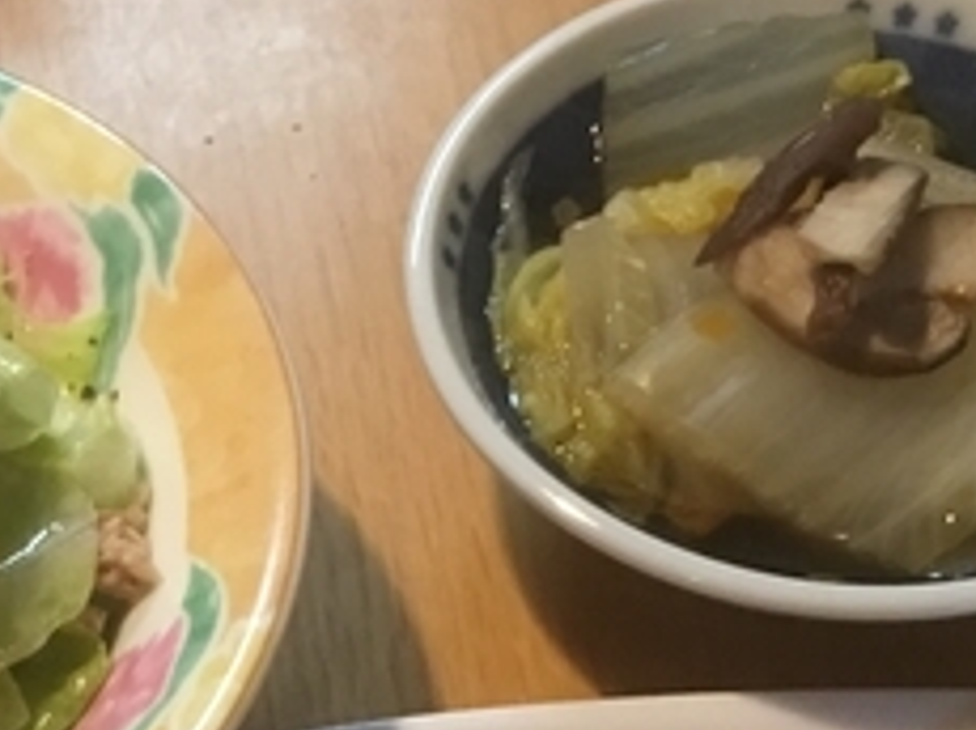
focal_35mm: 101
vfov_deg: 13.6
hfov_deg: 19.3
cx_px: 191
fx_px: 2845
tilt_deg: -60.1
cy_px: 1150
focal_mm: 4.15
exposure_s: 1/15
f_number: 2.2
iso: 80
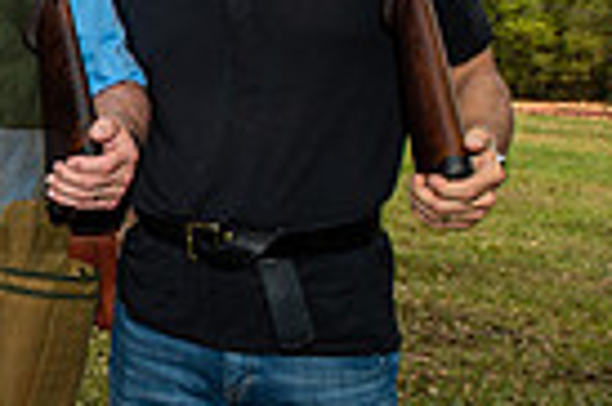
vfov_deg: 18.9
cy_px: 232
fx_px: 1223
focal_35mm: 72
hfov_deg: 24.2
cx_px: -210
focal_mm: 17
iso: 125
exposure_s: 1/250
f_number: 8
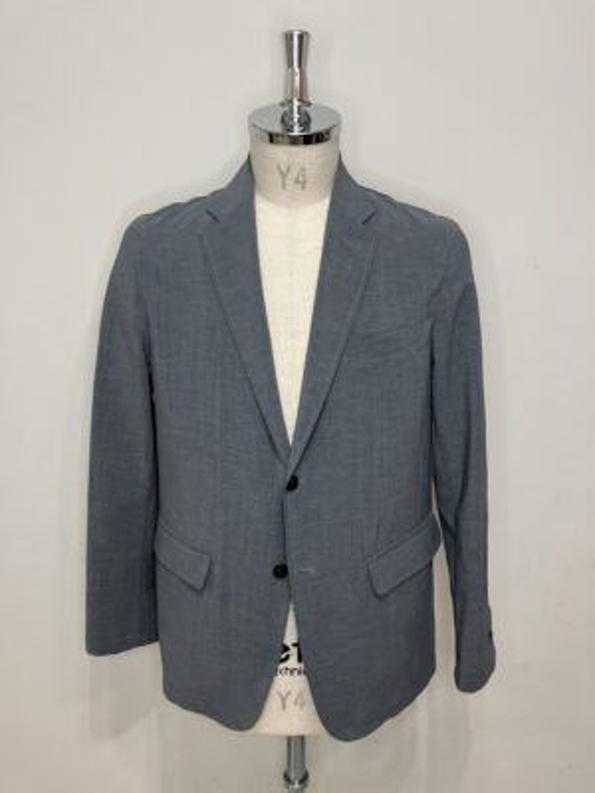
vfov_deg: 63.4
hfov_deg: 49.7
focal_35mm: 28
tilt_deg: -13.5
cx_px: 298
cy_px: 396
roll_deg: +0.6
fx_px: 642
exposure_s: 1/50
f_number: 1.8
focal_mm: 3.99
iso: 125
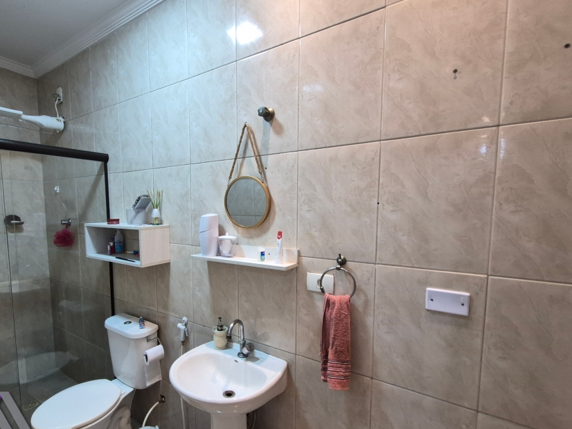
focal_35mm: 17
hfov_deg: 90.4
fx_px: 281
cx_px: 242
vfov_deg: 74.4
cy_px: 239
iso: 250
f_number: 2.2
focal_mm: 1.74
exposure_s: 1/60
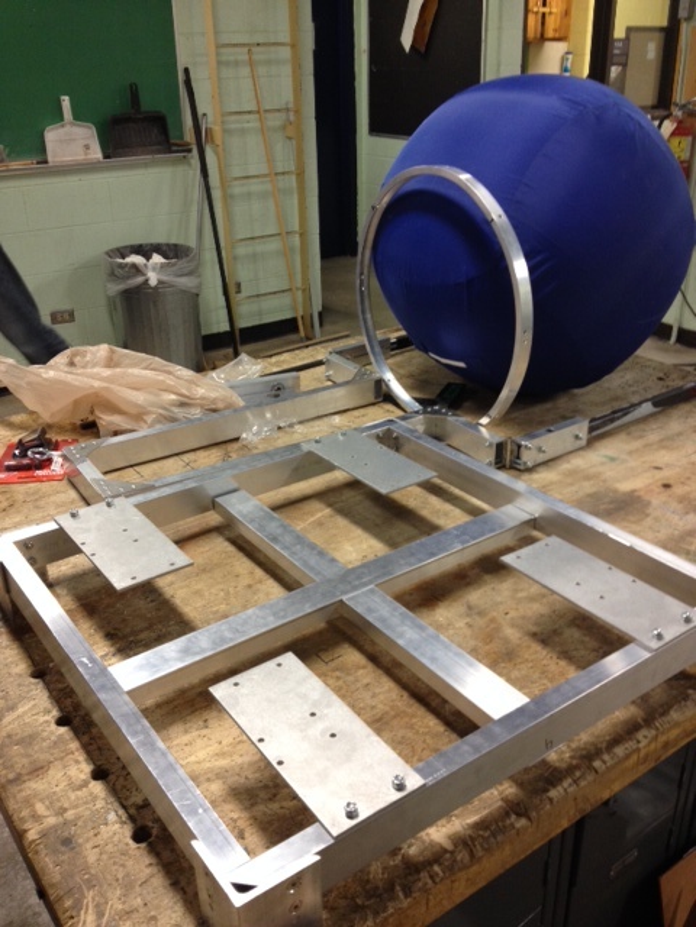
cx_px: 348
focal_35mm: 35
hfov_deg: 40.7
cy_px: 464
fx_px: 938
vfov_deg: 52.6
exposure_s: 1/20
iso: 100
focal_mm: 4.28
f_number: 2.4
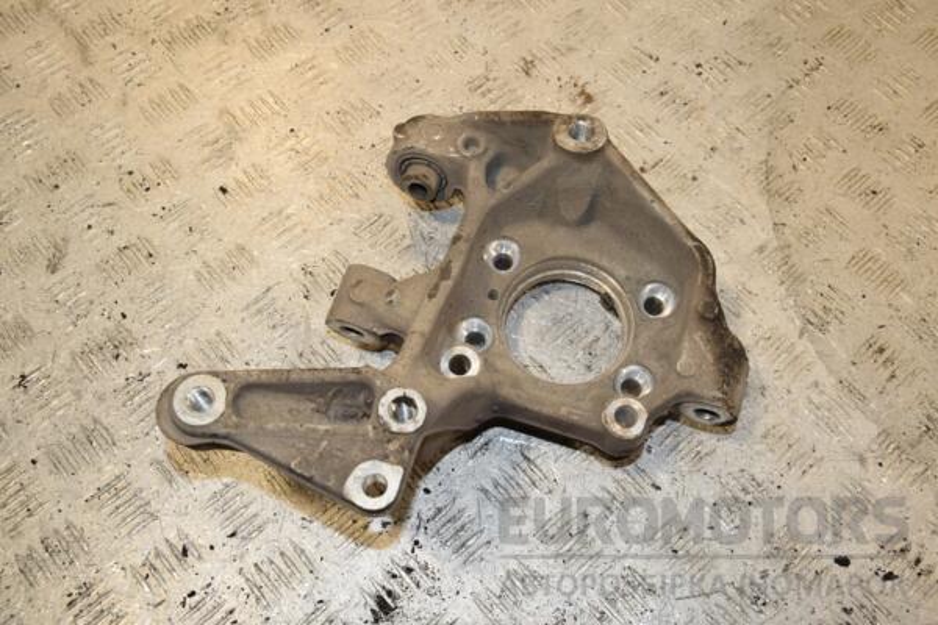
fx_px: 977
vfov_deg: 35.5
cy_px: 312
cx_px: 469
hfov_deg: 51.3
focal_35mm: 38
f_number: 10
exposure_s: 1/200
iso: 800
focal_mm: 25
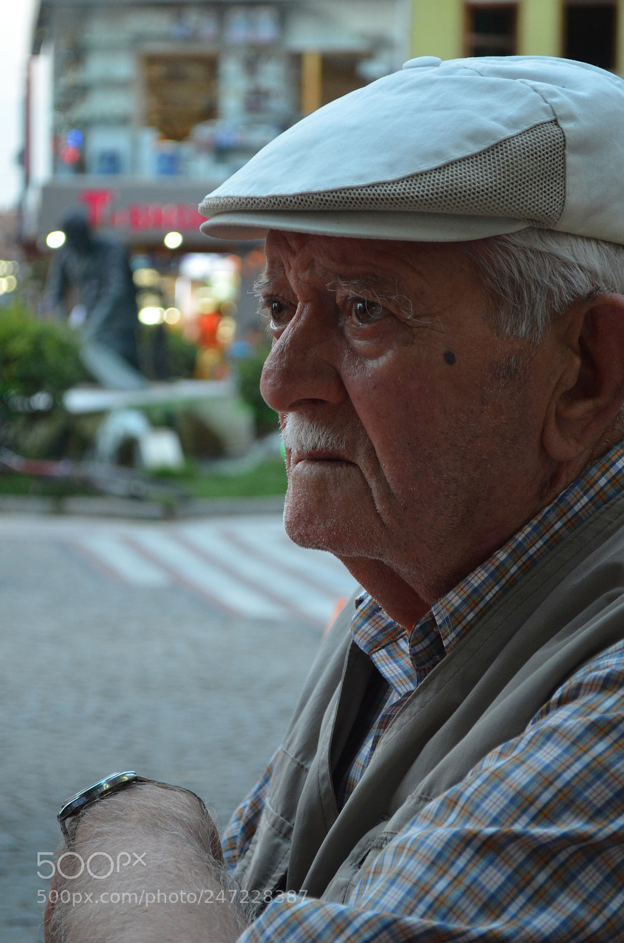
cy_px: 472
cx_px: 312
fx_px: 2156
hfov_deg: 16.5
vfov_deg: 24.7
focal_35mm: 82
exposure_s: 1/40
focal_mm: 55
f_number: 5.6
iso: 800
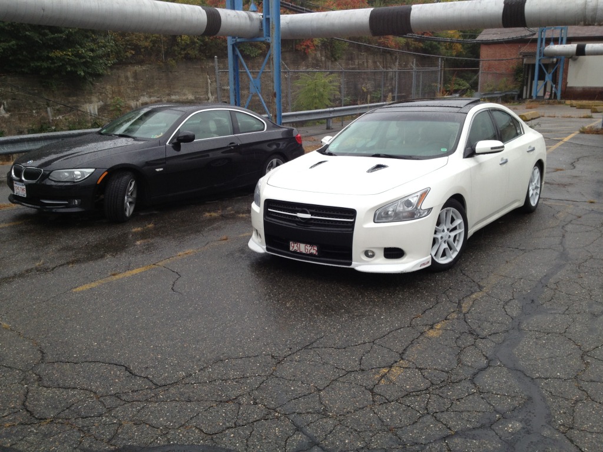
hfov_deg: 52.6
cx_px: 302
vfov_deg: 40.7
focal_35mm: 35
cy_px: 226
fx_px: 610
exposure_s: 1/263
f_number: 2.4
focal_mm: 4.3
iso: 50
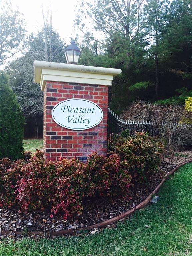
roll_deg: -1.5
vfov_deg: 61.7
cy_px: 128
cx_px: 96
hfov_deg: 48.2
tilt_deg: +1.4
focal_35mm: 29
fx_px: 214
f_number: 2.2
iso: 32
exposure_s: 1/170
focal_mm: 4.15
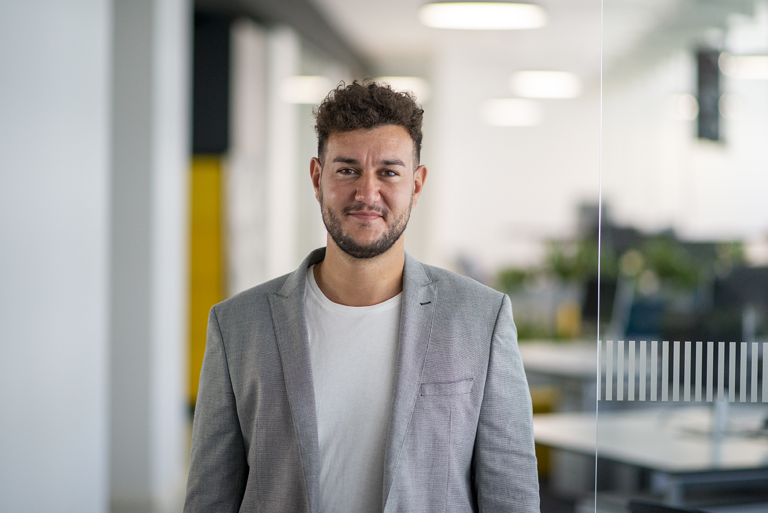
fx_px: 1814
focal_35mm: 85
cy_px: 256
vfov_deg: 16.1
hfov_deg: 23.9
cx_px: 384
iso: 1250
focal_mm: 85
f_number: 1.4
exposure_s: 1/2500
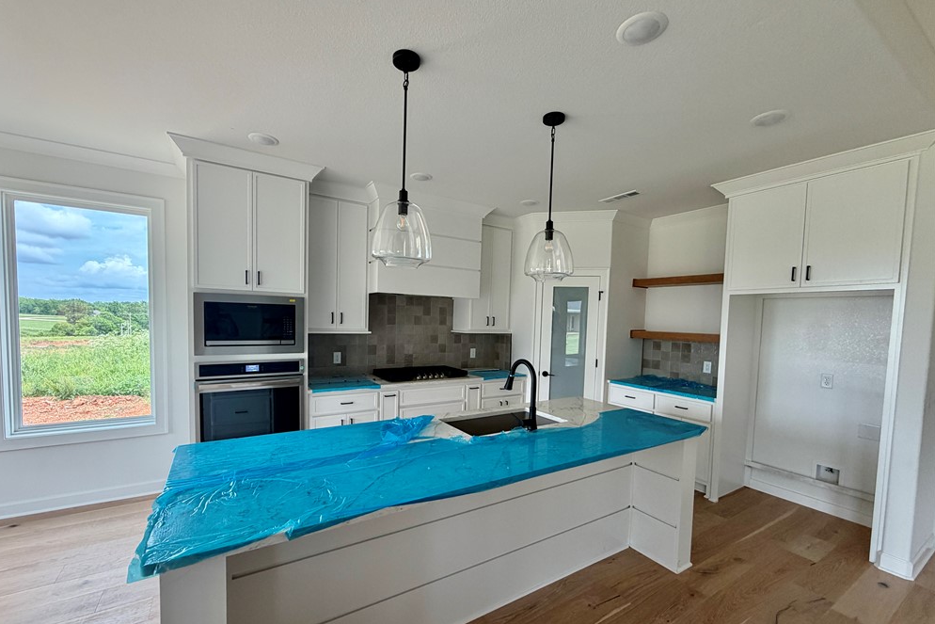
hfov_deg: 100.4
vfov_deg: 77.2
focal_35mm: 15
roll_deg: -1.4
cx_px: 455
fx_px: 390
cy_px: 339
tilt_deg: -1.6
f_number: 2.2
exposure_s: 1/121
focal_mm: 2.22
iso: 100
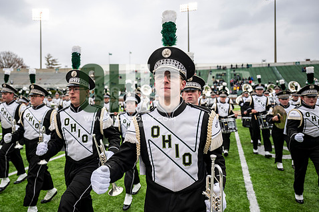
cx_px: 130
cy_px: 95
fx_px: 257
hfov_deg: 63.2
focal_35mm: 29
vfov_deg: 44.9
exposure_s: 1/500
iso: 100
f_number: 2.8
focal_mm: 24
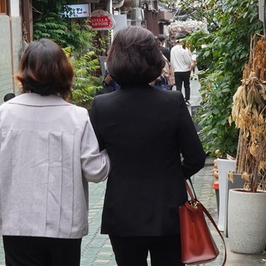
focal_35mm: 167
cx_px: 196
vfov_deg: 10.4
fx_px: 1452
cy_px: 32
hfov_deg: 10.4
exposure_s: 1/100
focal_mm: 35
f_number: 16
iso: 640
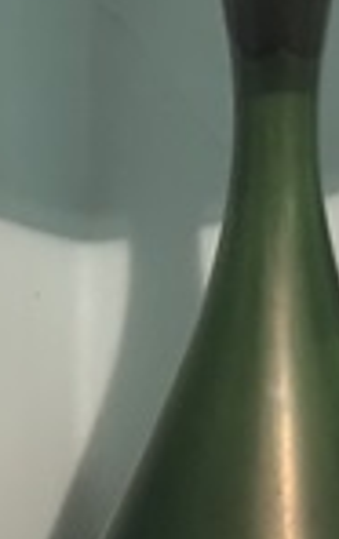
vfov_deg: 16.8
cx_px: 131
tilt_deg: -24.9
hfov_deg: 11.0
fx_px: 1767
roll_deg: -1.0
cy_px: 597
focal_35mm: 120
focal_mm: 4
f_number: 1.8
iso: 100
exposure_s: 1/4
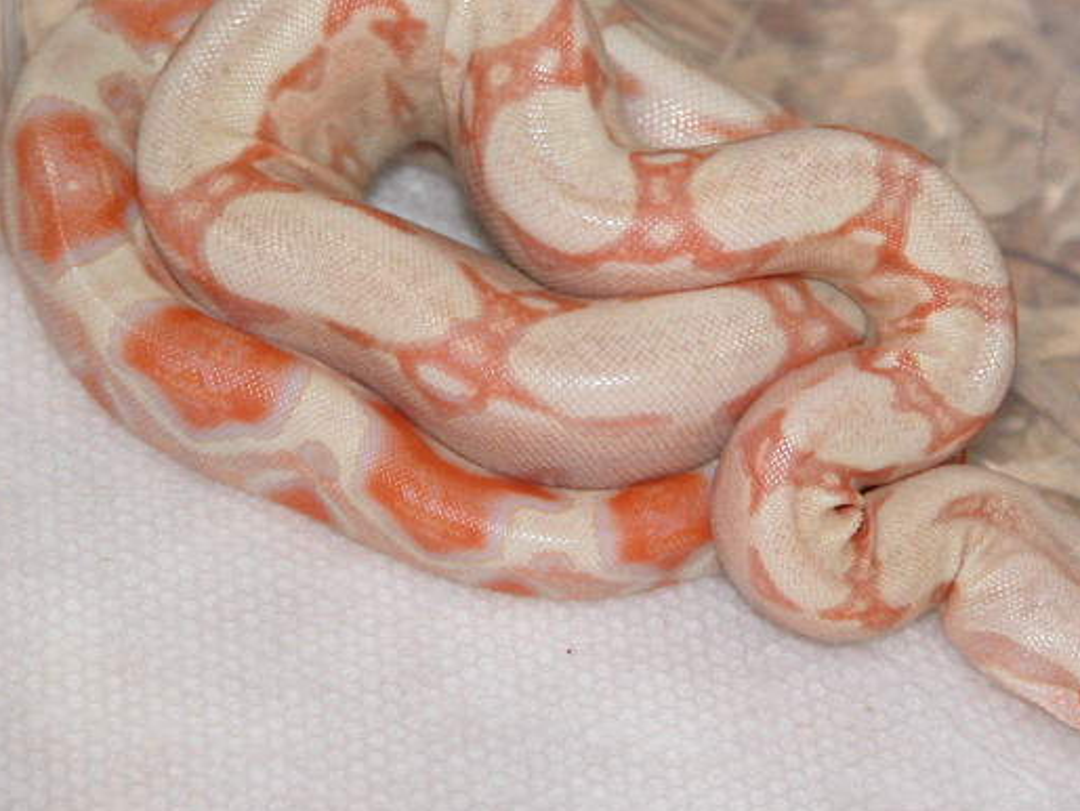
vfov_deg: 6.8
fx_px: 6836
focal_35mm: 219
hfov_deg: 9.0
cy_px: 334
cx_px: 616
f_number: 4
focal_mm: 44.7
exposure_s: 1/125
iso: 100
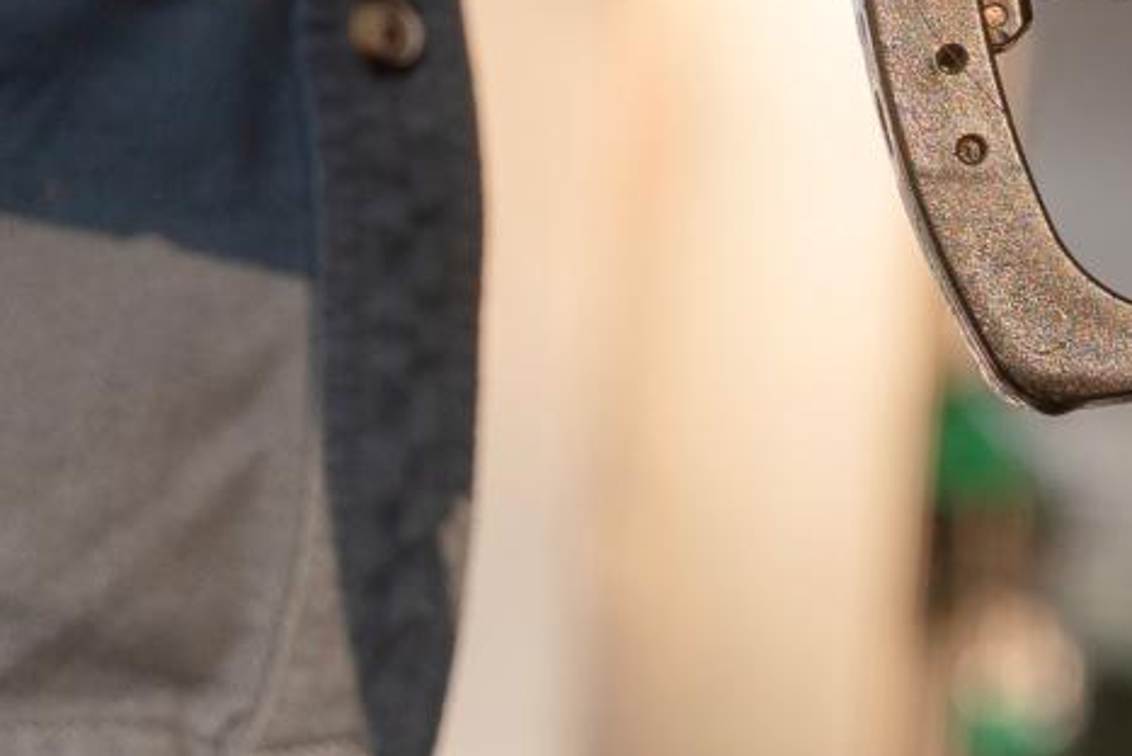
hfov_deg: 7.4
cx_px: 1190
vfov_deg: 4.9
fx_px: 8724
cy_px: -245
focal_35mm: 277
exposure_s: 1/640
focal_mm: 43.2
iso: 250
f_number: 3.5
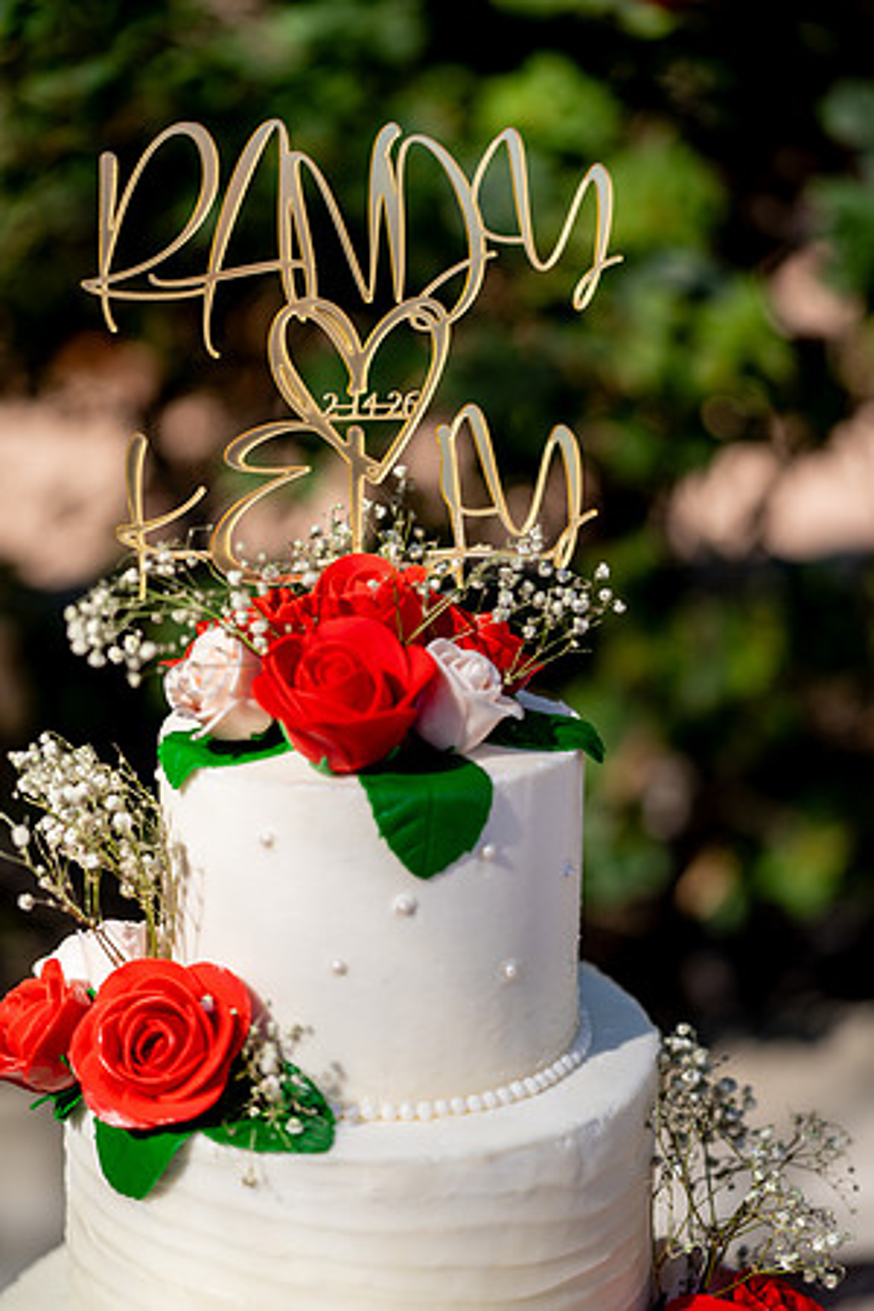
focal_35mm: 70
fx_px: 2549
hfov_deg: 19.5
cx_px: 437
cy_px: 656
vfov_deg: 28.8
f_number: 2.8
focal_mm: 70
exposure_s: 1/800
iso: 100
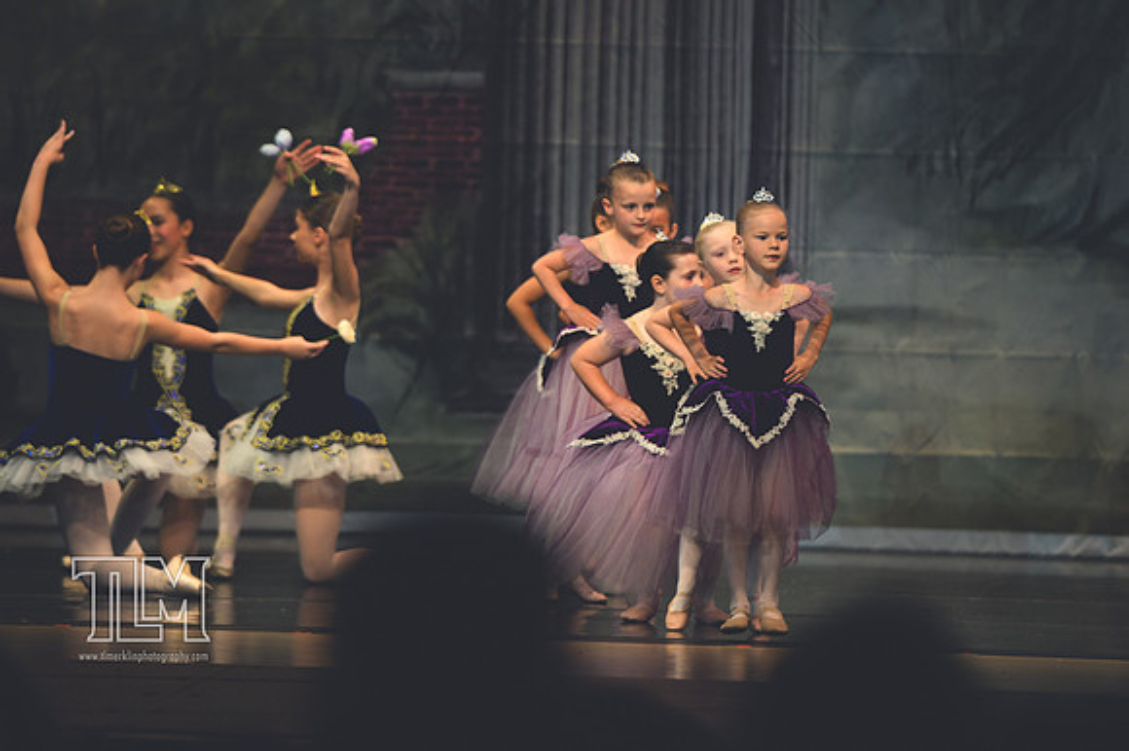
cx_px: 564
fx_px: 9403
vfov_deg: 4.6
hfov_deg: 6.9
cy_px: 376
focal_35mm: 300
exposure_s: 1/500
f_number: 2.8
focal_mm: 200
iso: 720
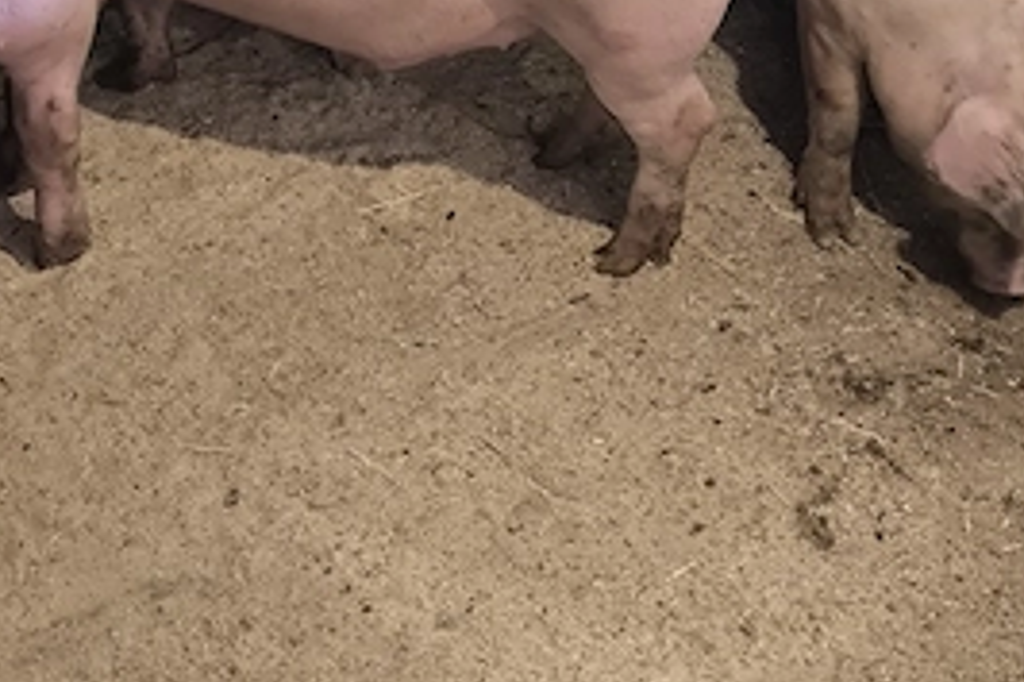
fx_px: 2047
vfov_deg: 18.5
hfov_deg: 28.1
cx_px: 550
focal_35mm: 72
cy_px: 42
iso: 1600
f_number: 1.9
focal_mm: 6.92
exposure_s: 1/25
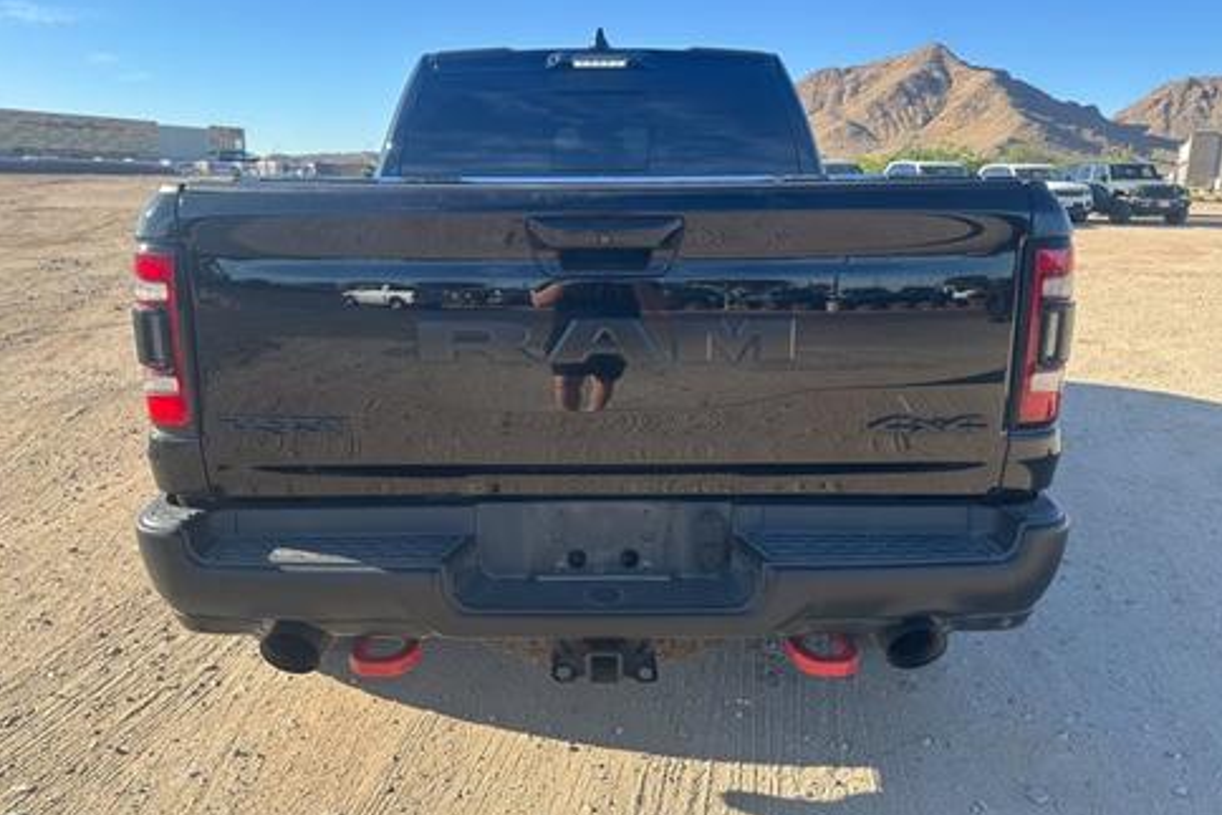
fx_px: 883
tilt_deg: -11.7
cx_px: 593
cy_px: 384
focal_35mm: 26
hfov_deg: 69.4
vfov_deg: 49.6
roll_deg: -2.0
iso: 80
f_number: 1.78
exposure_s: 1/1453
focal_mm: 6.86
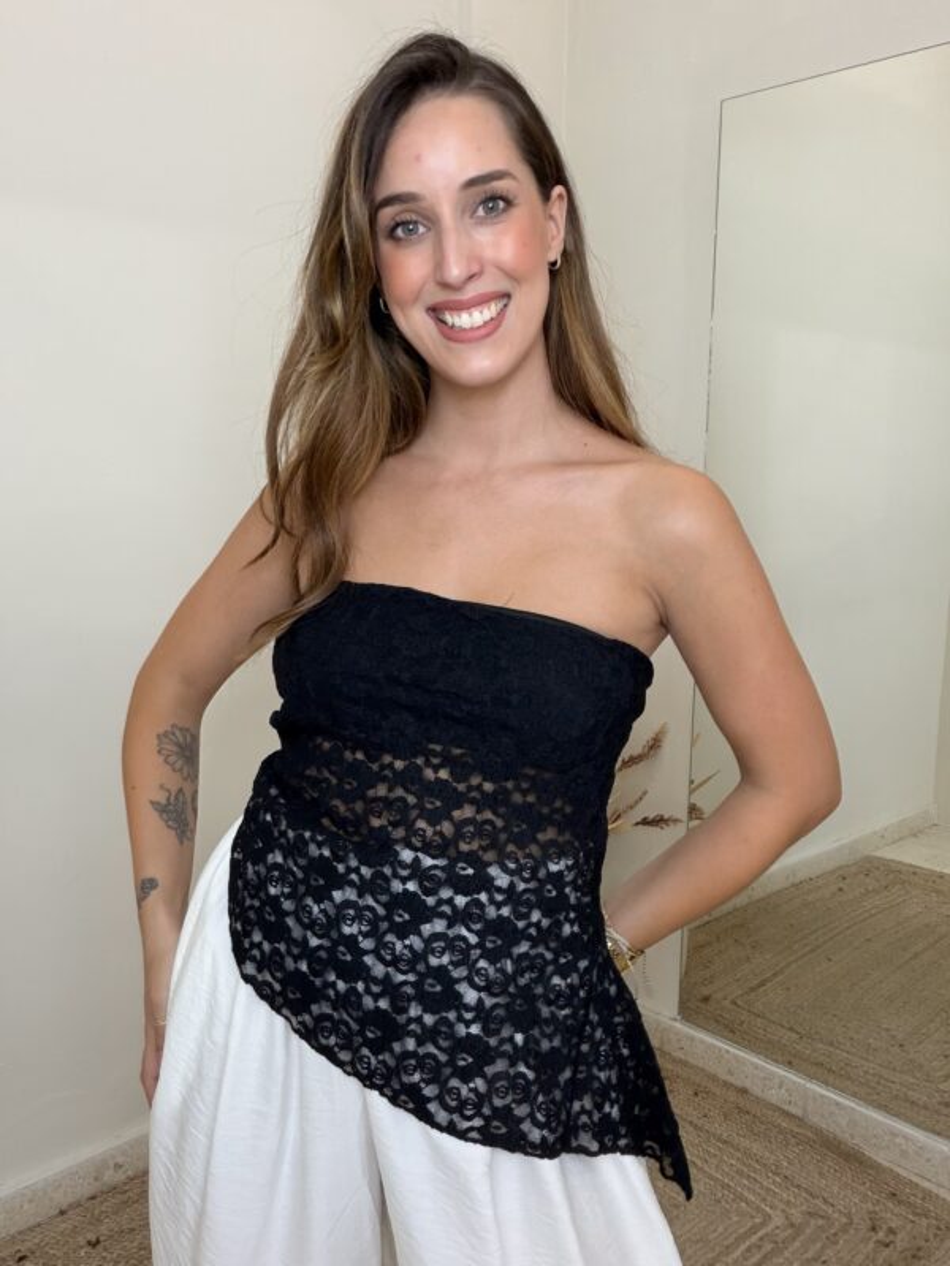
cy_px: 633
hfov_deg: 46.8
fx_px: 1098
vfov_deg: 60.0
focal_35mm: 30
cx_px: 475
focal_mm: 2.71
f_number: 1.9
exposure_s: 1/60
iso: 100
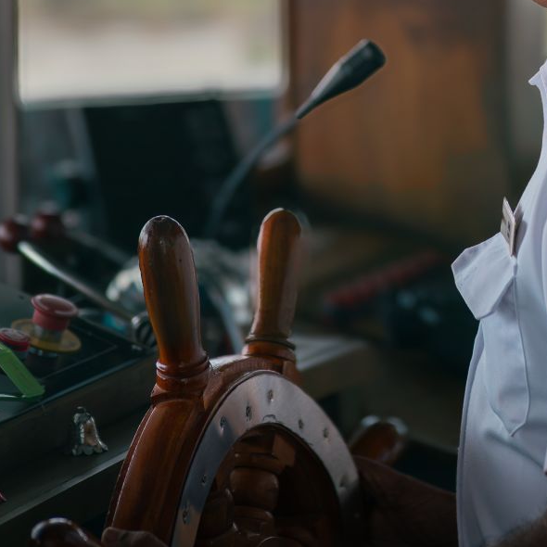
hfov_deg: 12.0
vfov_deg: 12.1
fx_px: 2574
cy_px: 69
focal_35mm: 144
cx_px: 494
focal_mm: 50
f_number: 2
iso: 1000
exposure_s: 1/1250
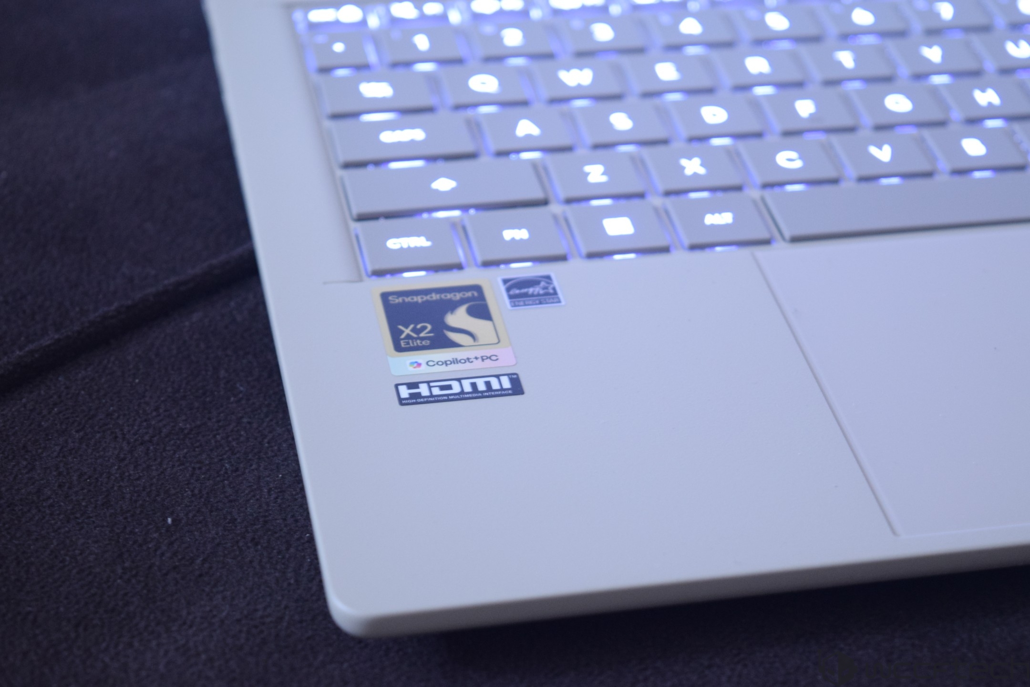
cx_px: 515
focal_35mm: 82
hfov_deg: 24.6
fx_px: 2360
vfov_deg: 16.6
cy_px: 344
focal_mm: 55
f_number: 6.3
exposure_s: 1/5
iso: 1600
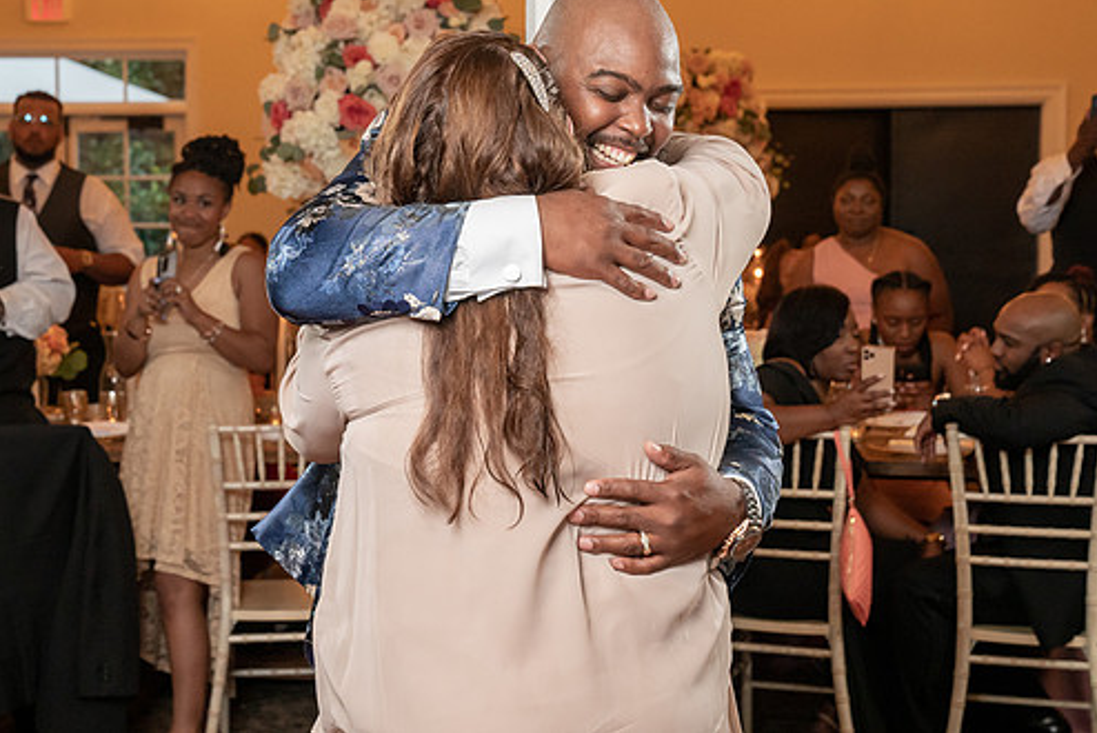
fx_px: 2134
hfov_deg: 28.8
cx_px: 442
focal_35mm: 70
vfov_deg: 19.5
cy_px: 289
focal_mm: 55
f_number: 5.6
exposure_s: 1/200
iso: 4000
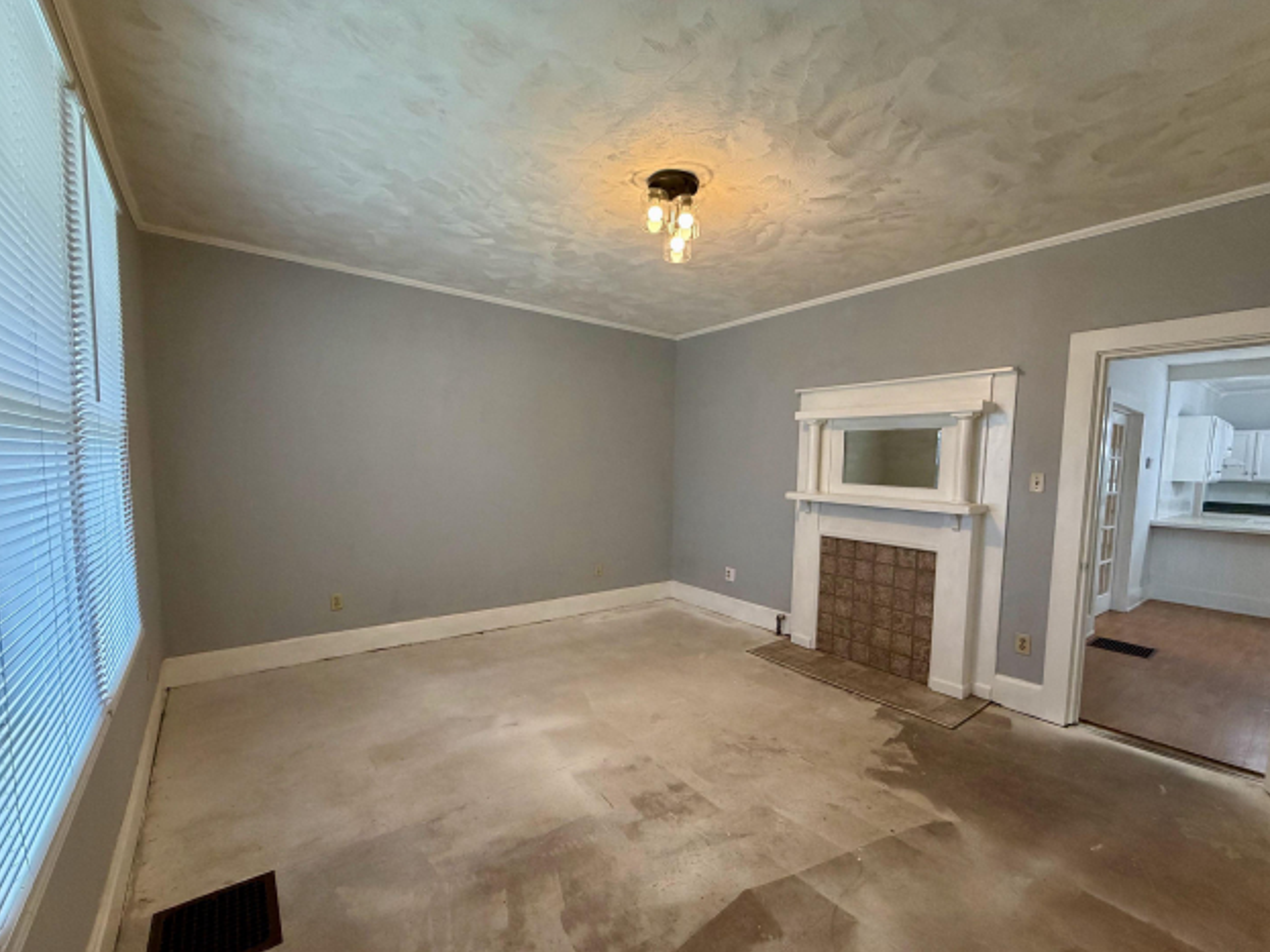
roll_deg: -1.2
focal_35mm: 15
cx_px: 662
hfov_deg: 98.1
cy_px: 506
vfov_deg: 81.6
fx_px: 550
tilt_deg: -4.2
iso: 250
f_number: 2.2
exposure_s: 1/120
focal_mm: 2.22
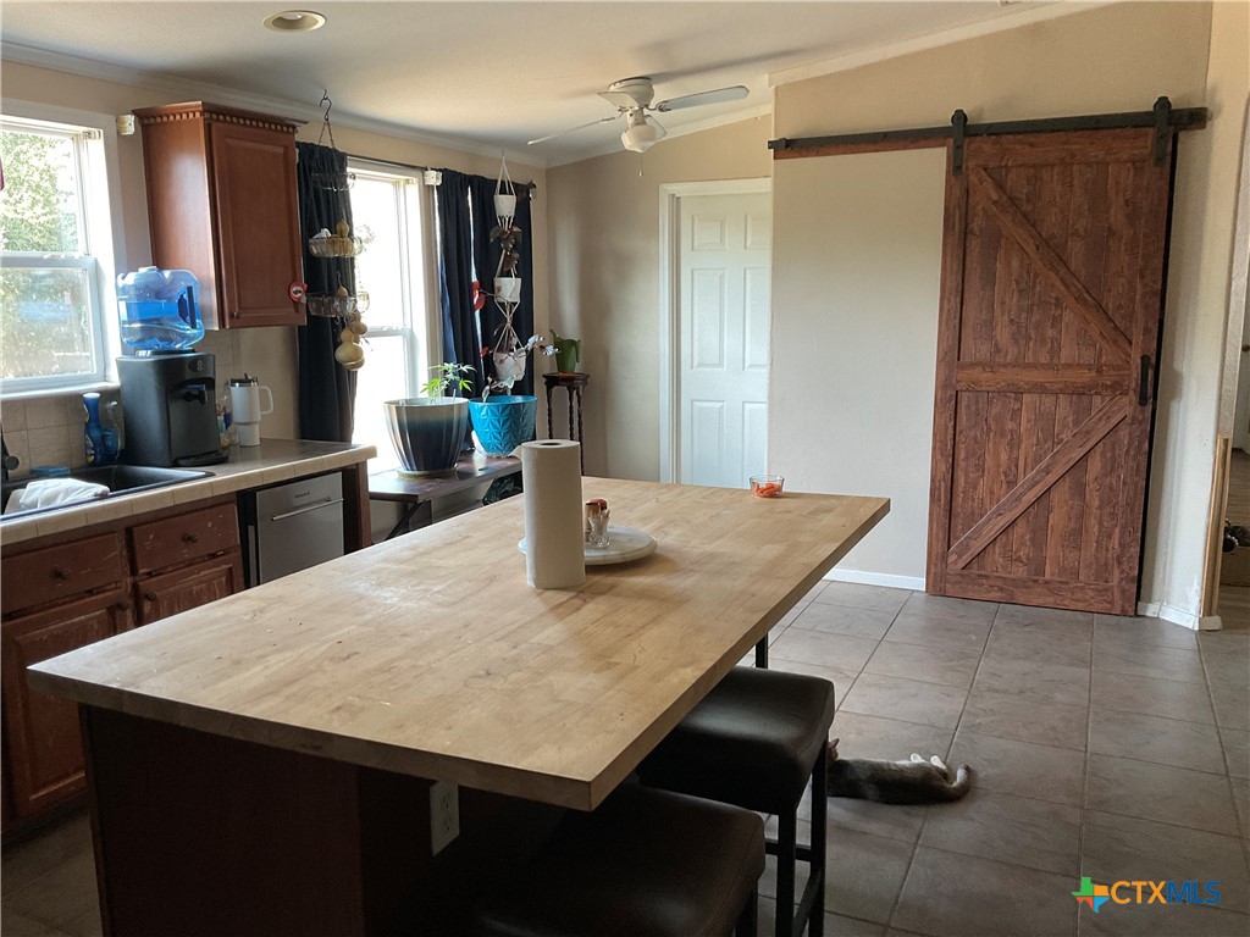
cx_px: 625
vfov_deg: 48.2
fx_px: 1047
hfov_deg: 61.7
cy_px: 468
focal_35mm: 29
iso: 125
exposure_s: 1/60
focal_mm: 3
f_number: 1.8
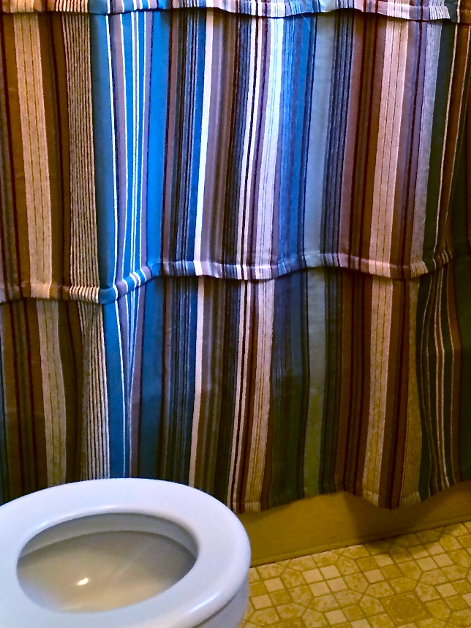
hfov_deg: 25.5
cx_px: 331
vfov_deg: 32.7
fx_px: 1034
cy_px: 114
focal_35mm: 57
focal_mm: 4.12
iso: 160
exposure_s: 1/30
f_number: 2.2
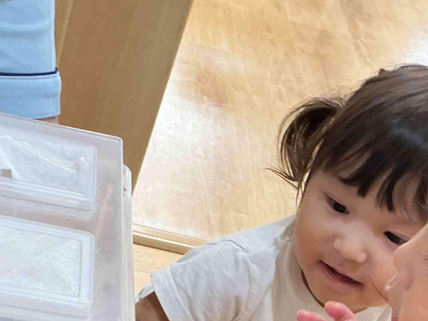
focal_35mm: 79
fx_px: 977
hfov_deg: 24.6
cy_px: 324
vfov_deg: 18.2
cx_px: 159
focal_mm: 3
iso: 64
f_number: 1.8
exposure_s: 1/60
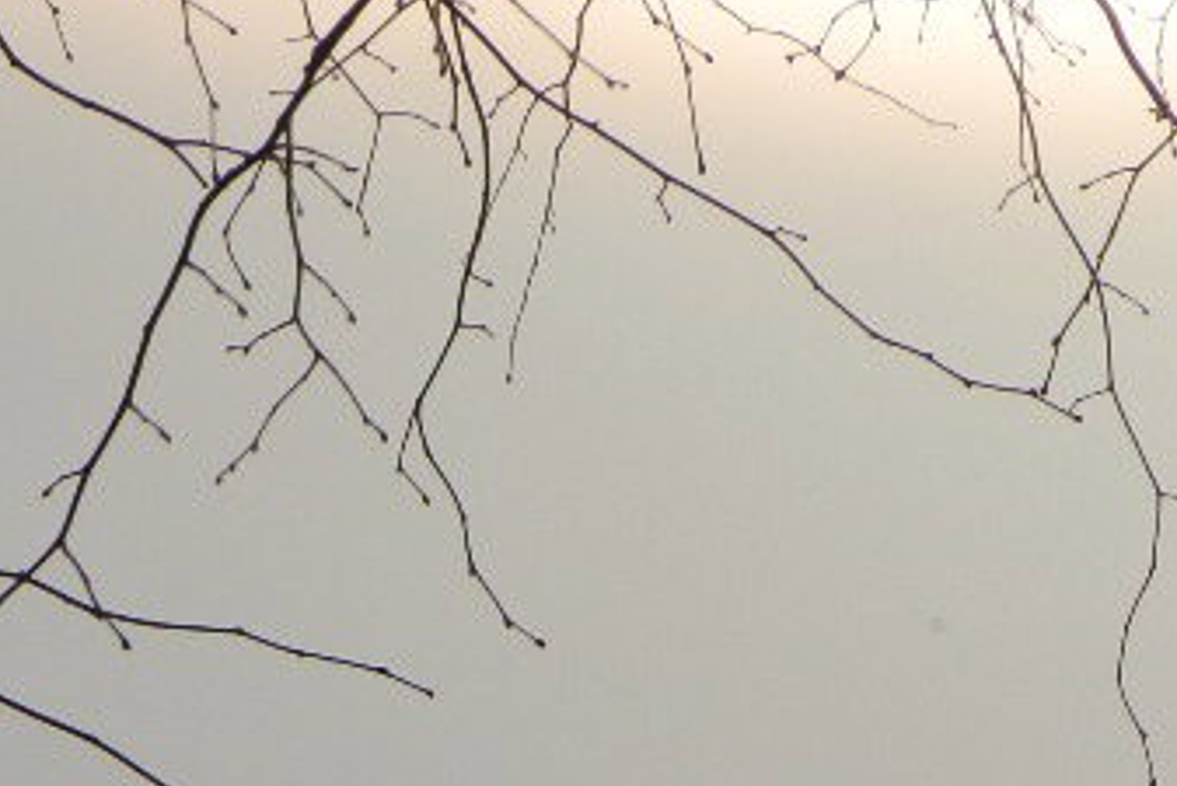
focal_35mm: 1294
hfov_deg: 1.6
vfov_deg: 1.1
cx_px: 527
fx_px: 42323
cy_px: 1390
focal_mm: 100
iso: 160
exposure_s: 1/1000
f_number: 5.6
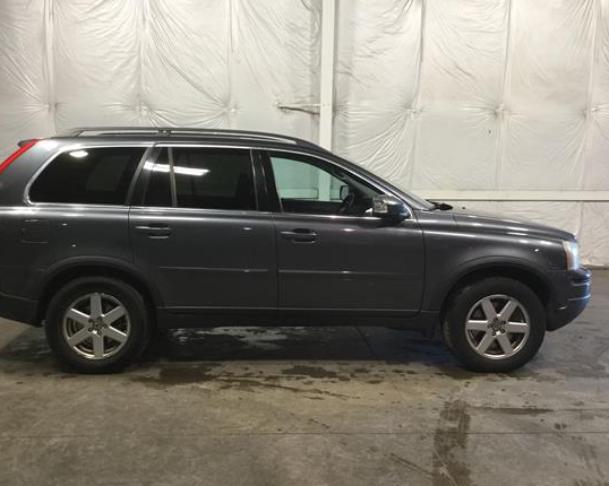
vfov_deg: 41.1
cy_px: 228
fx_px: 649
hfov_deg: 50.2
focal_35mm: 36
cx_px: 276
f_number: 2.4
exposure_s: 1/30
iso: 64
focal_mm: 3.3
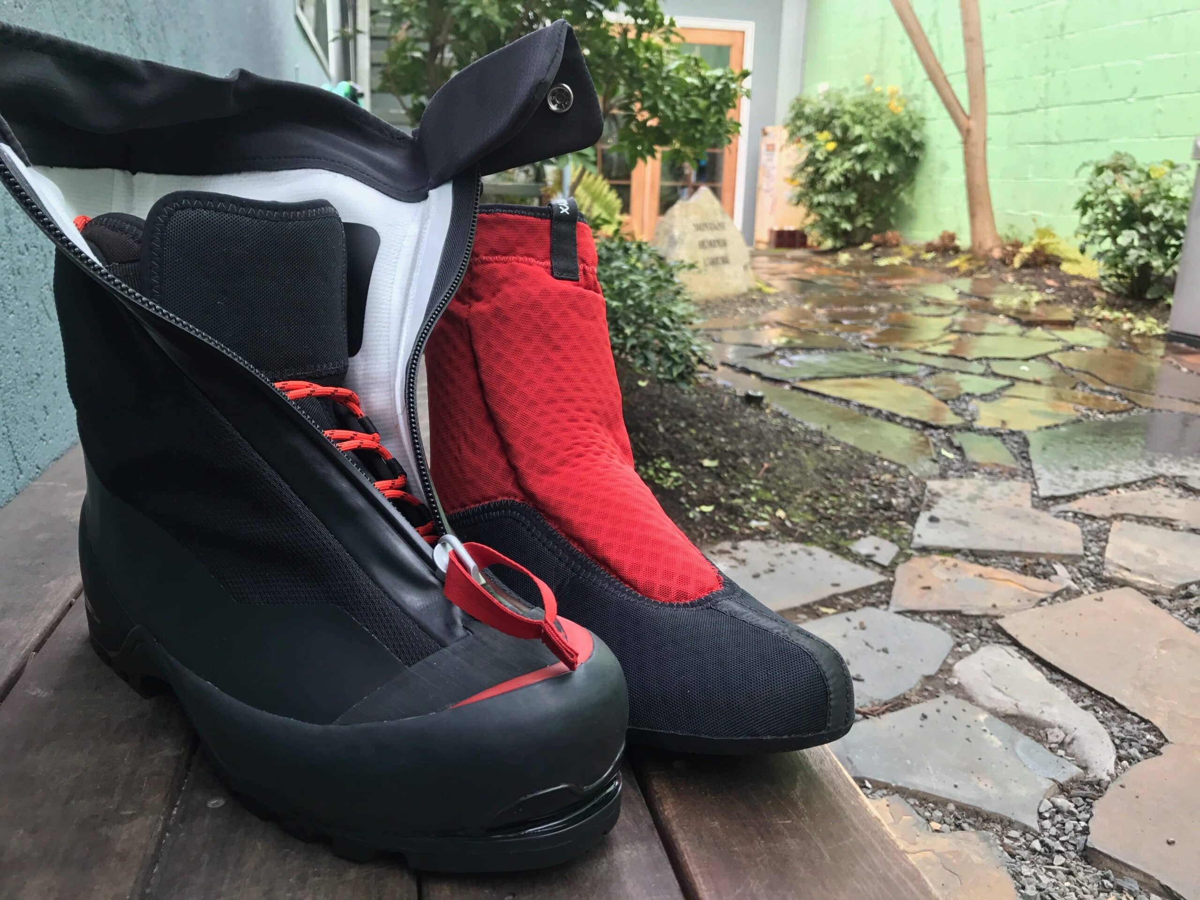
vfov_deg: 49.7
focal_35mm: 28
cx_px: 600
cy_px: 450
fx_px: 971
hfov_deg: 63.4
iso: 40
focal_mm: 3.99
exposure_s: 1/120
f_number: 1.8
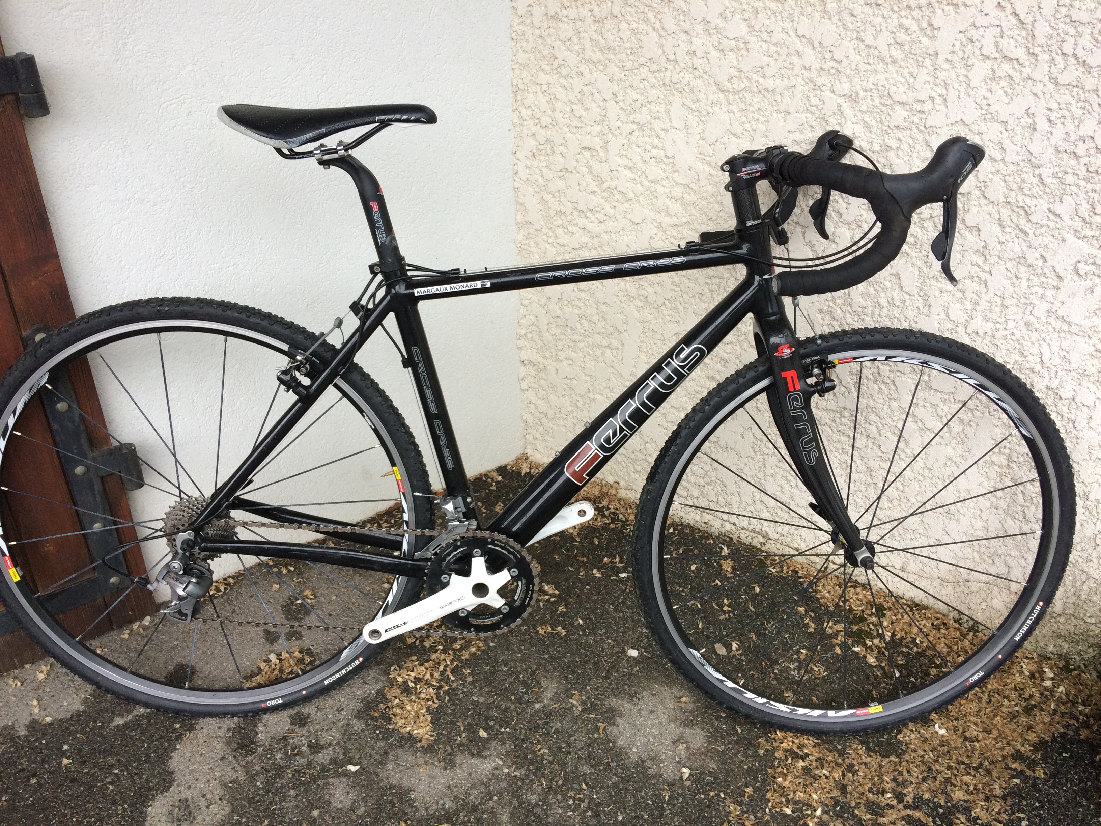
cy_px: 413
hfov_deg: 61.7
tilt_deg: -32.7
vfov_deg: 48.2
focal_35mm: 29
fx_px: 922
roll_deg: +2.1
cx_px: 550
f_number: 2.2
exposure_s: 1/100
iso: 64
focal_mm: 4.15
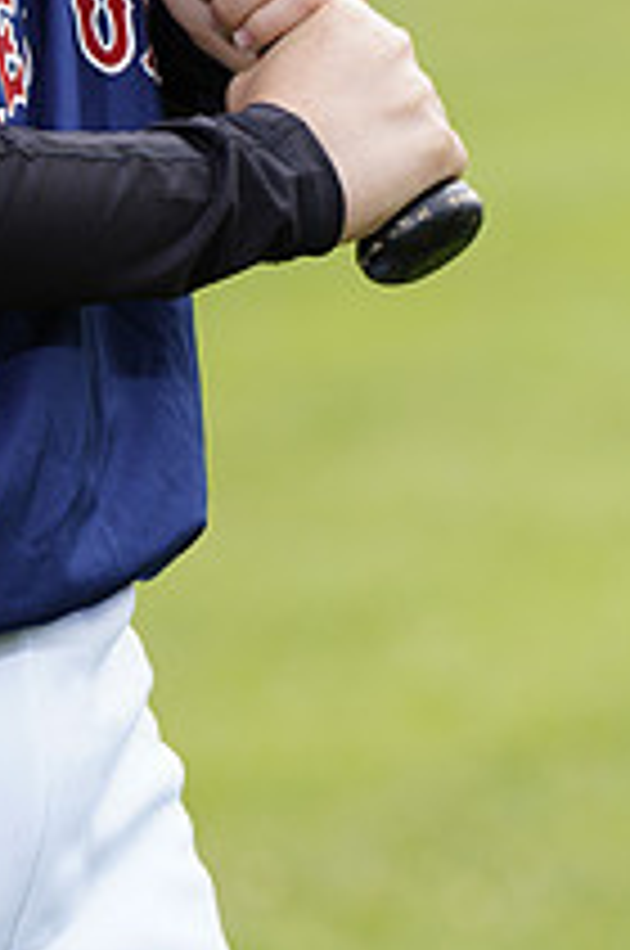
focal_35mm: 551
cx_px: -56
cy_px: -221
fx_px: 14510
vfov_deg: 3.7
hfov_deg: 2.5
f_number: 6.3
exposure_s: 1/250
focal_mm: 200
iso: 100
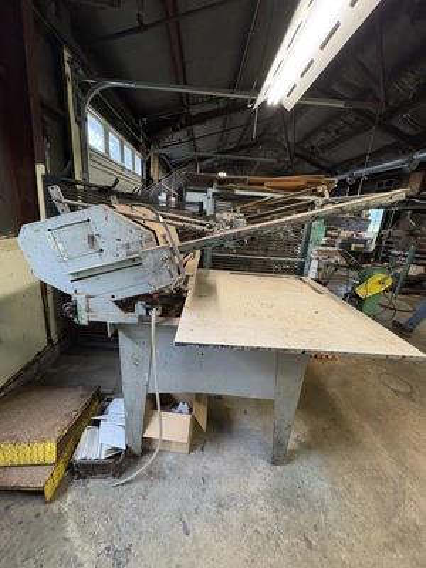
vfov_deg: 102.1
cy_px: 284
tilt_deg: -16.6
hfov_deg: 85.7
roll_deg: -4.9
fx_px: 230
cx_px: 213
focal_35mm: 14
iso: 200
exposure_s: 1/60
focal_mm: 2.22
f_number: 2.2
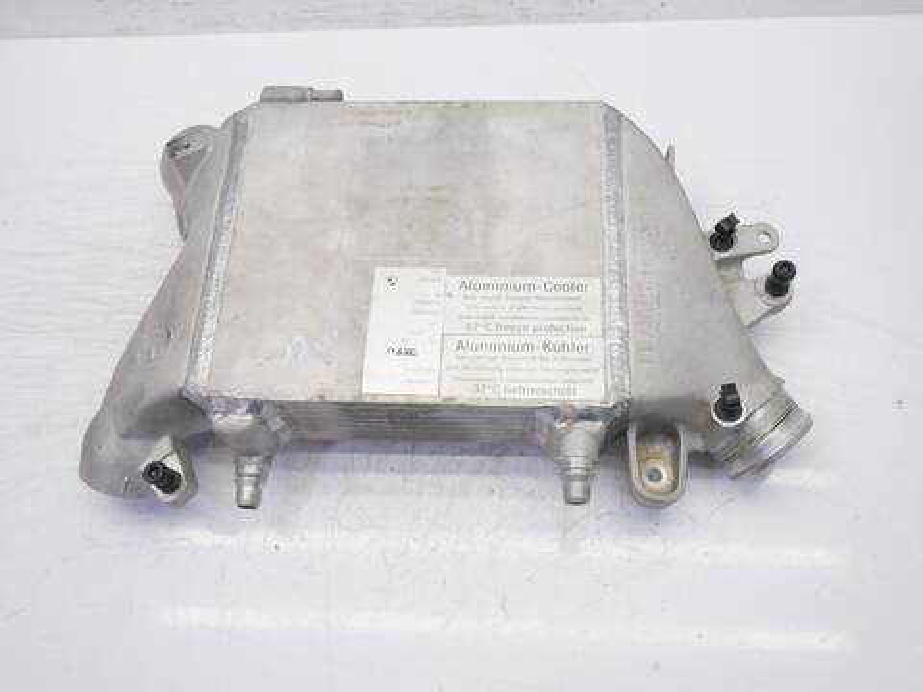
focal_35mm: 32
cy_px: 346
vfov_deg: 44.2
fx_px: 853
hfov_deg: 56.8
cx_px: 462
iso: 200
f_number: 4
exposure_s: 1/100
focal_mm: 16
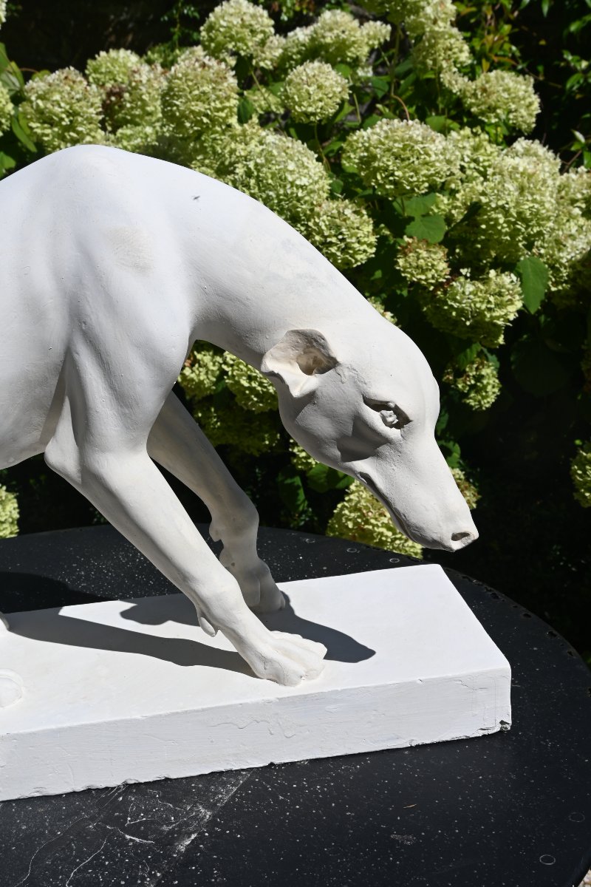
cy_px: 444
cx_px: 296
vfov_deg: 41.7
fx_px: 1163
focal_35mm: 47
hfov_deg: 28.5
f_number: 9
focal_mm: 31.5
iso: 100
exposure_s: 1/640
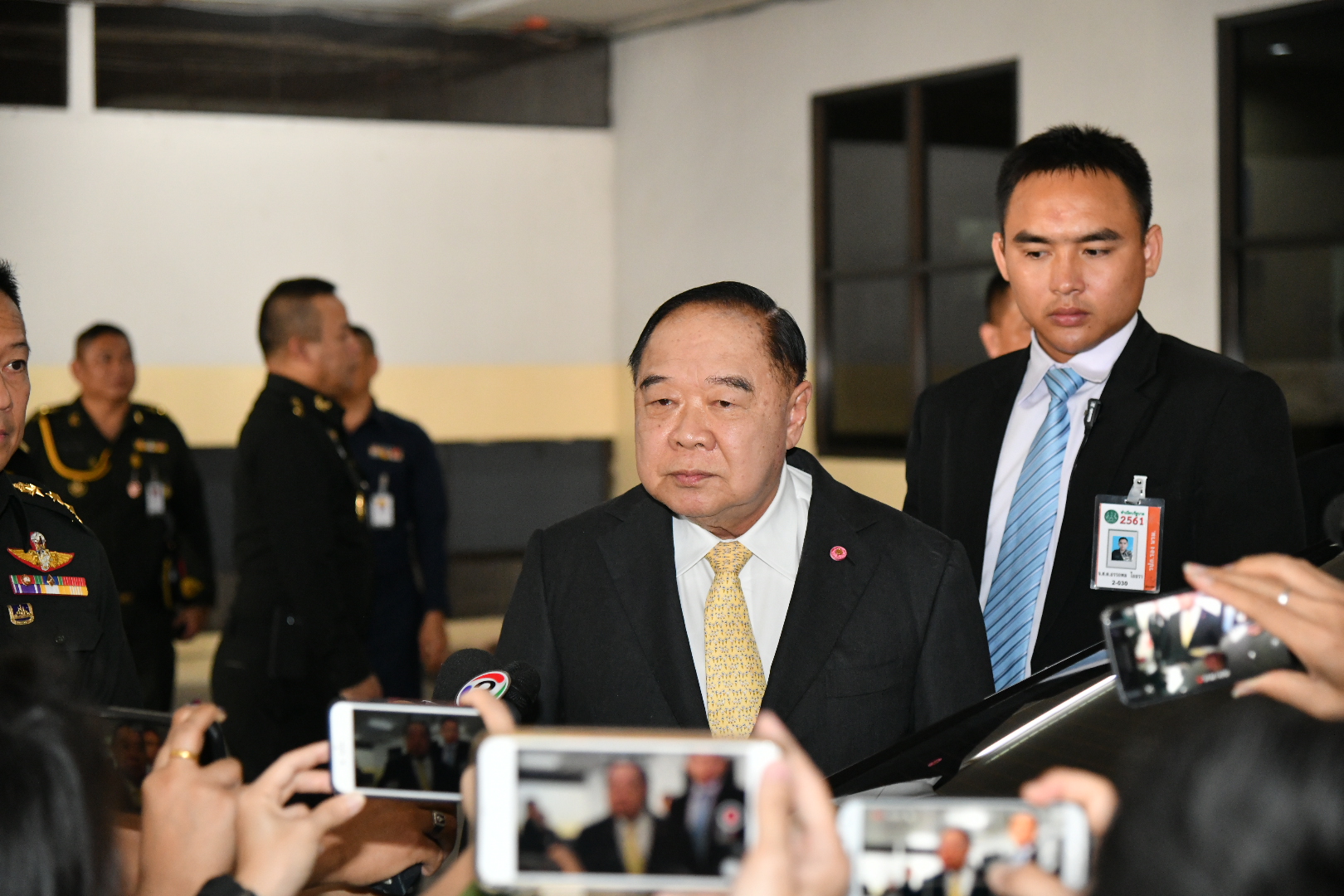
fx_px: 2800
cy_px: 448
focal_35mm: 75
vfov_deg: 18.2
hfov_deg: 27.0
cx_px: 672
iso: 3200
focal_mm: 75
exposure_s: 1/200
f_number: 4.5
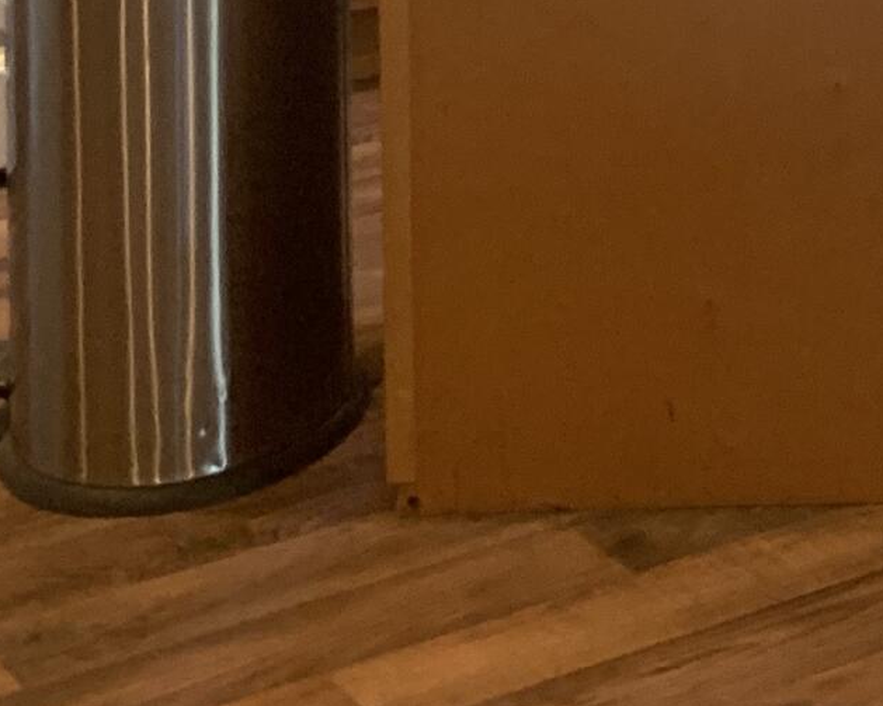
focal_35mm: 121
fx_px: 3162
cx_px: 1268
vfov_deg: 11.3
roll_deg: +0.4
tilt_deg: -0.4
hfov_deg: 14.9
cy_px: -786
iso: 200
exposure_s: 1/60
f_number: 1.8
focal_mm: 4.25
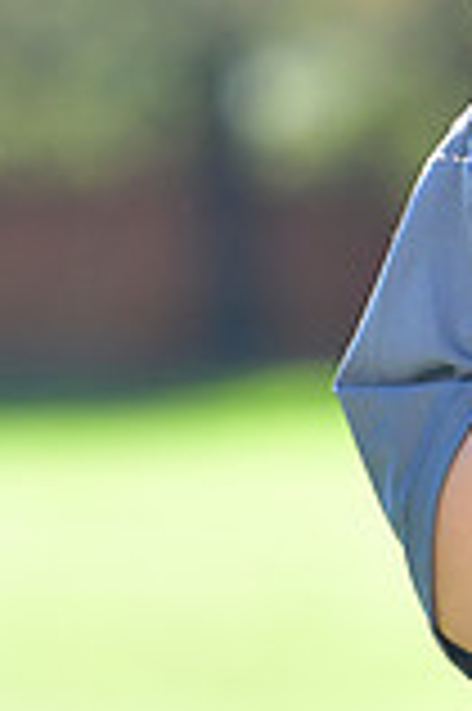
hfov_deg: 1.8
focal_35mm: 743
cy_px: -176
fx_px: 14640
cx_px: 856
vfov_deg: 2.8
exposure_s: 1/800
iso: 400
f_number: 4.5
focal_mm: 135
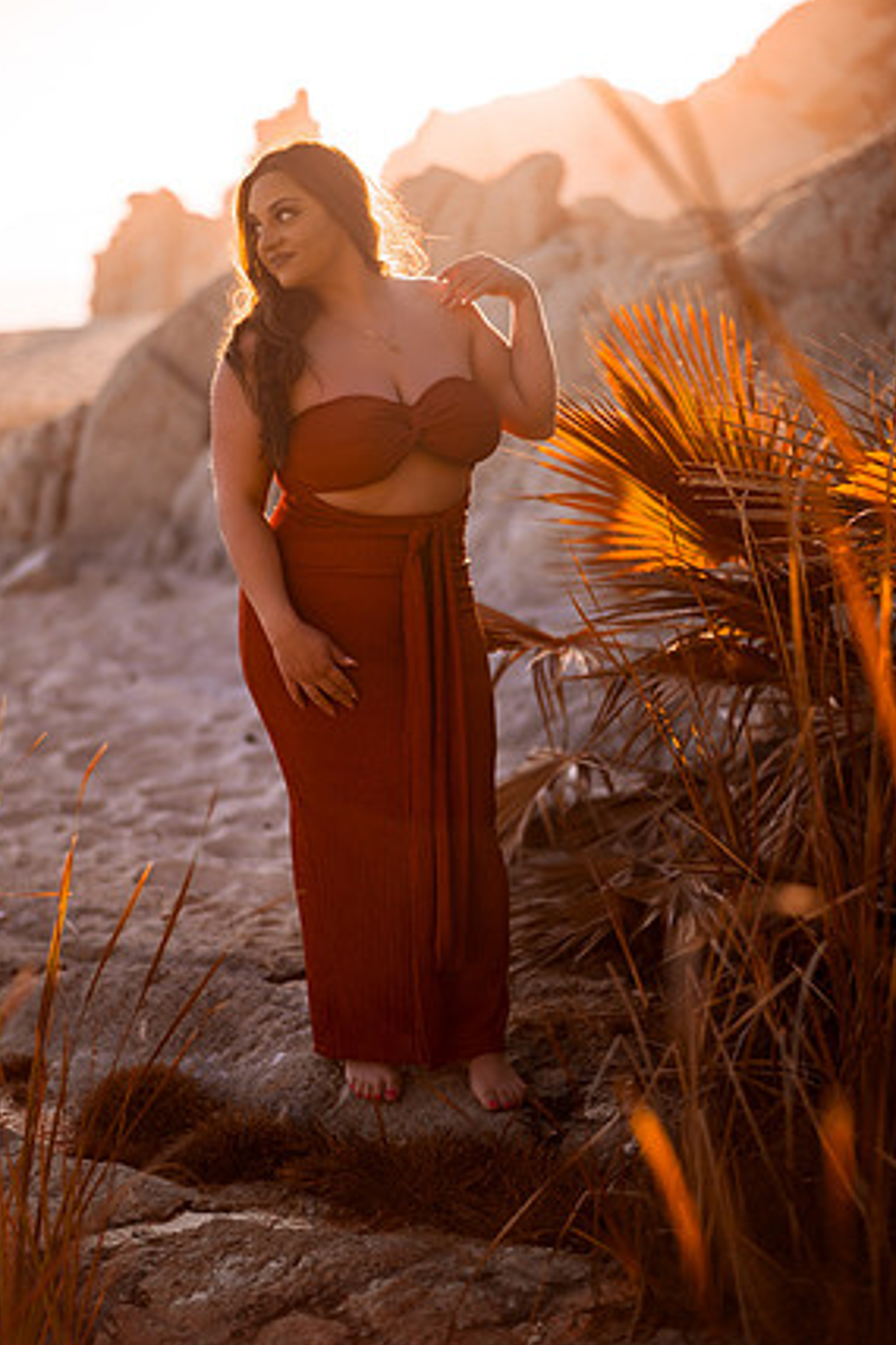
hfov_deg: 22.2
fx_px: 2279
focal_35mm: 61
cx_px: 453
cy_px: 685
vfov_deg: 32.9
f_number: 1.4
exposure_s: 1/3200
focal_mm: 58
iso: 100
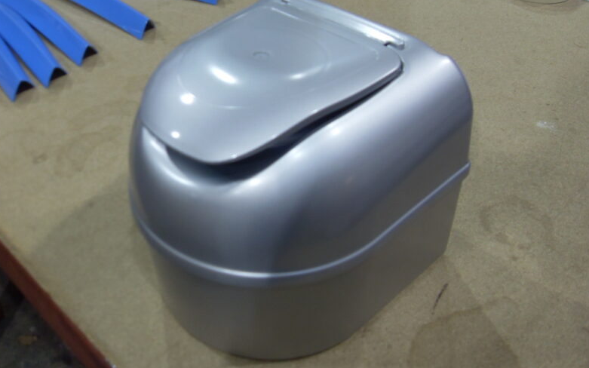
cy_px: 167
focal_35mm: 38
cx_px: 290
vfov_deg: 33.6
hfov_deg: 51.5
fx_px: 610
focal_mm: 6.3
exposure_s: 1/45
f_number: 2.8
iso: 160
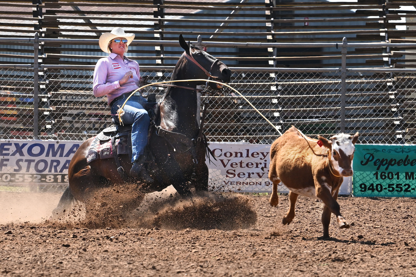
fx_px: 3292
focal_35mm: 285
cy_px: 138
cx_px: 208
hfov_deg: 7.2
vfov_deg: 4.8
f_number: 6.3
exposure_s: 1/1250
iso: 400
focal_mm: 190
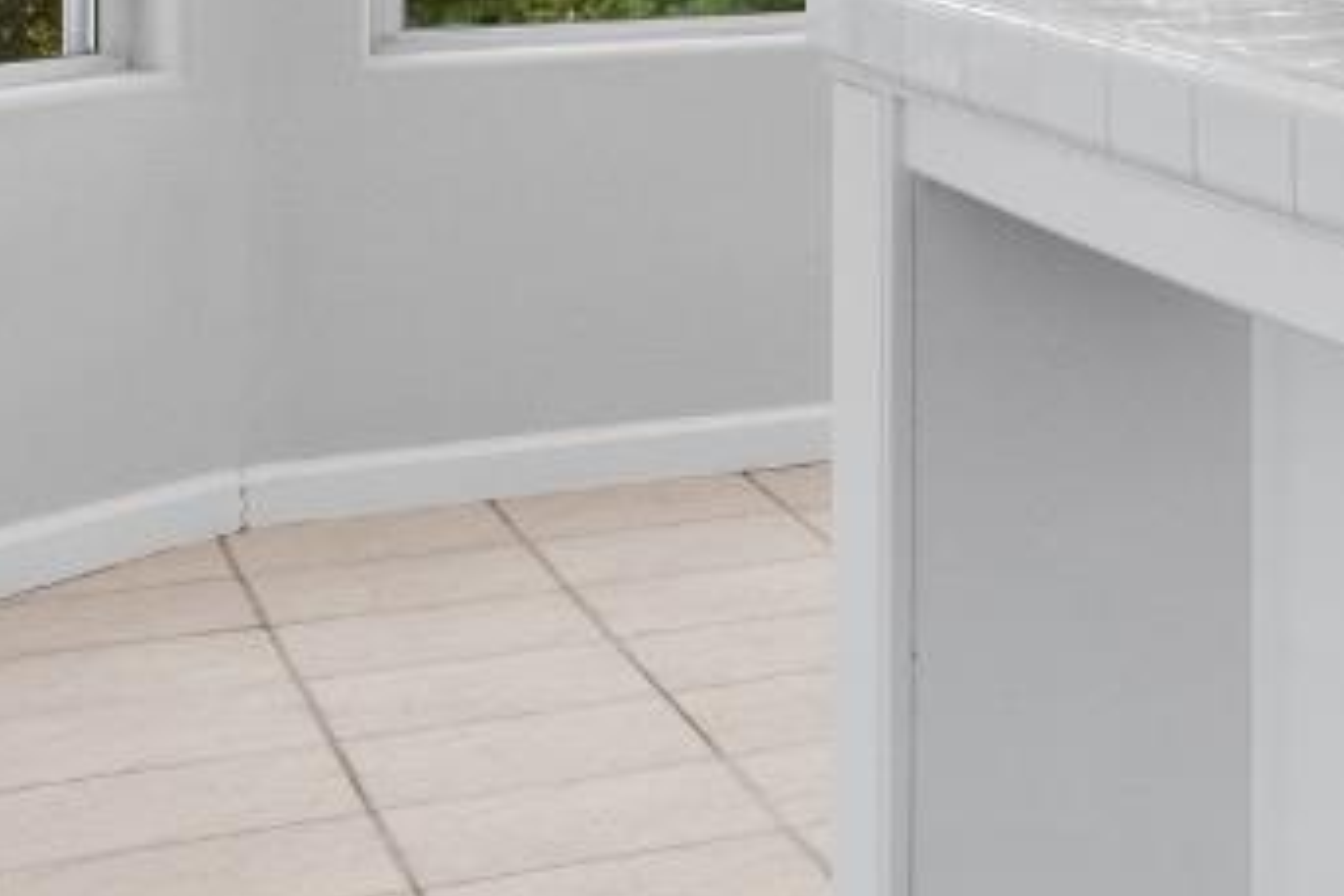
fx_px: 3434
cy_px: -371
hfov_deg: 16.7
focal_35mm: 92
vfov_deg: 14.1
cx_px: 2684
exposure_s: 1/160
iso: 320
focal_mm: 14
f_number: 8
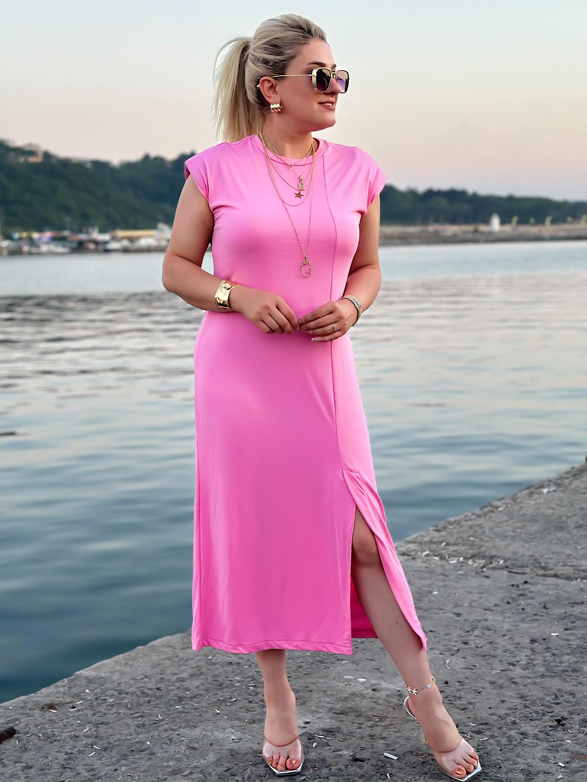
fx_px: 1085
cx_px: 294
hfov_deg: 30.3
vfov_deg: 39.7
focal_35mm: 48
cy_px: 391
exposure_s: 1/120
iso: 100
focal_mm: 6.86
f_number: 1.8
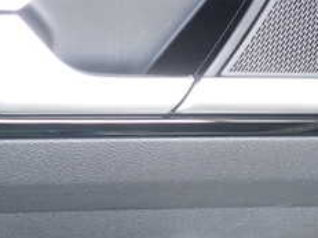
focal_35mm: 65
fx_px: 597
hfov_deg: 28.3
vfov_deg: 21.6
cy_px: 252
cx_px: 11
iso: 200
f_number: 2
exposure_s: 1/40
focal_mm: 4.5
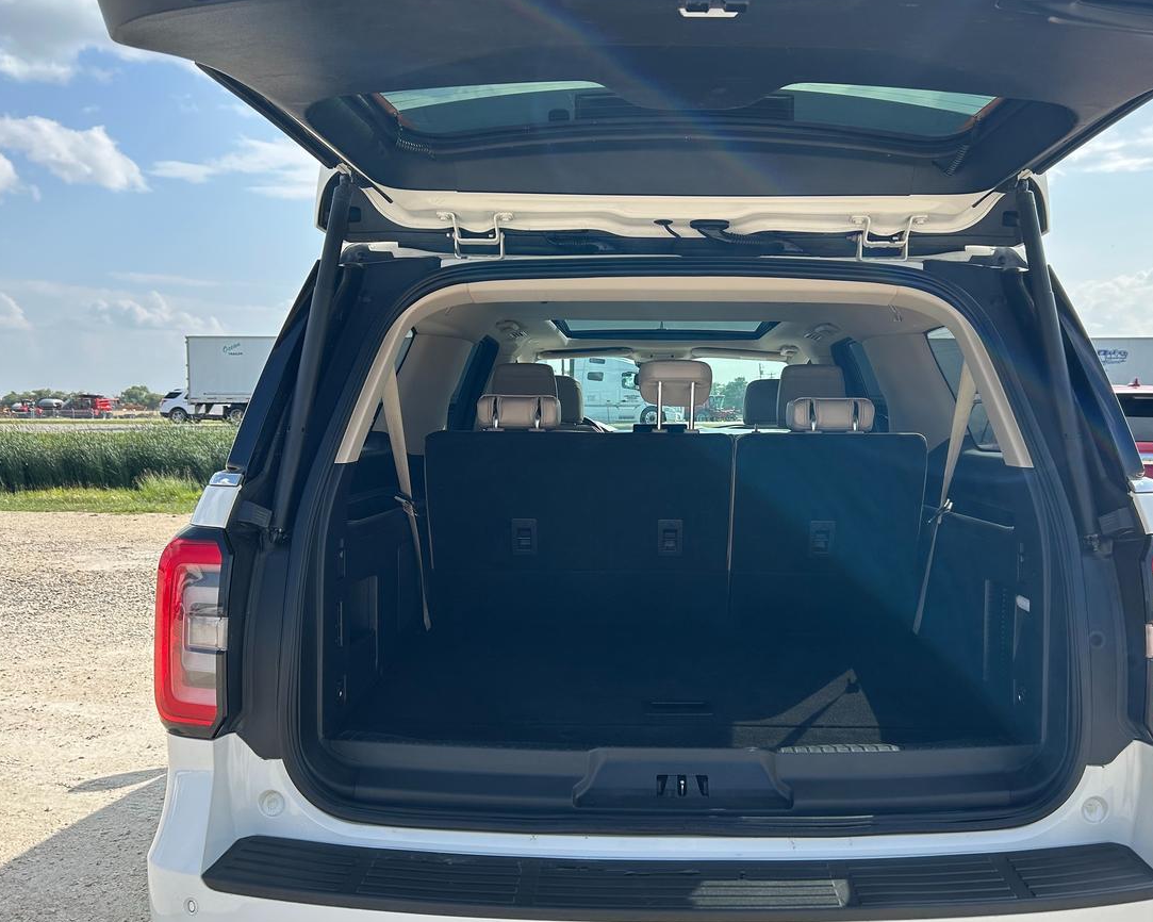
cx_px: 658
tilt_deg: -3.3
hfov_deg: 58.5
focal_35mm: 30
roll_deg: +0.2
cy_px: 466
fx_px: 1024
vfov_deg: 48.5
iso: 50
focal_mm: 5.7
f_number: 1.5
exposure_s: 1/1901
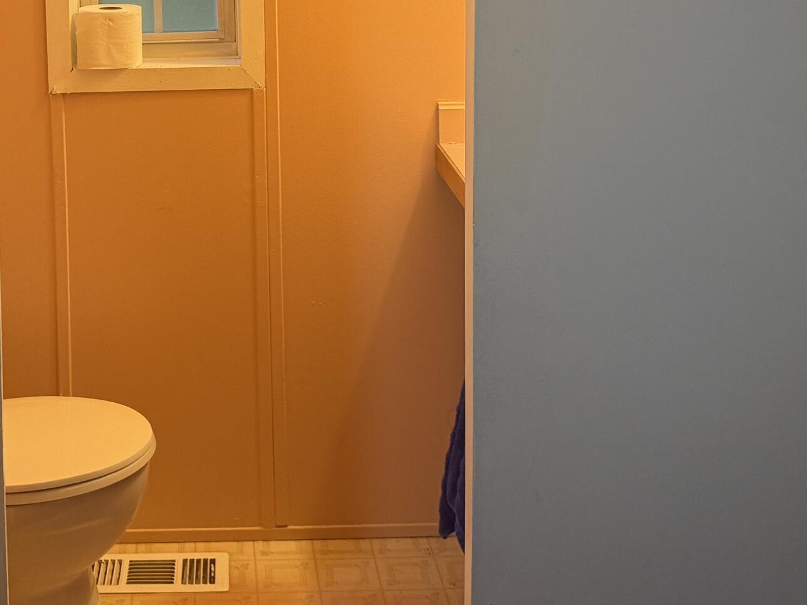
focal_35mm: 56
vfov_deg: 25.0
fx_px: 1305
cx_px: 218
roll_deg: +1.5
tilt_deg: -6.2
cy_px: 24
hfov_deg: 33.8
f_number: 1.78
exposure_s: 1/60
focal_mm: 6.76
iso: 160
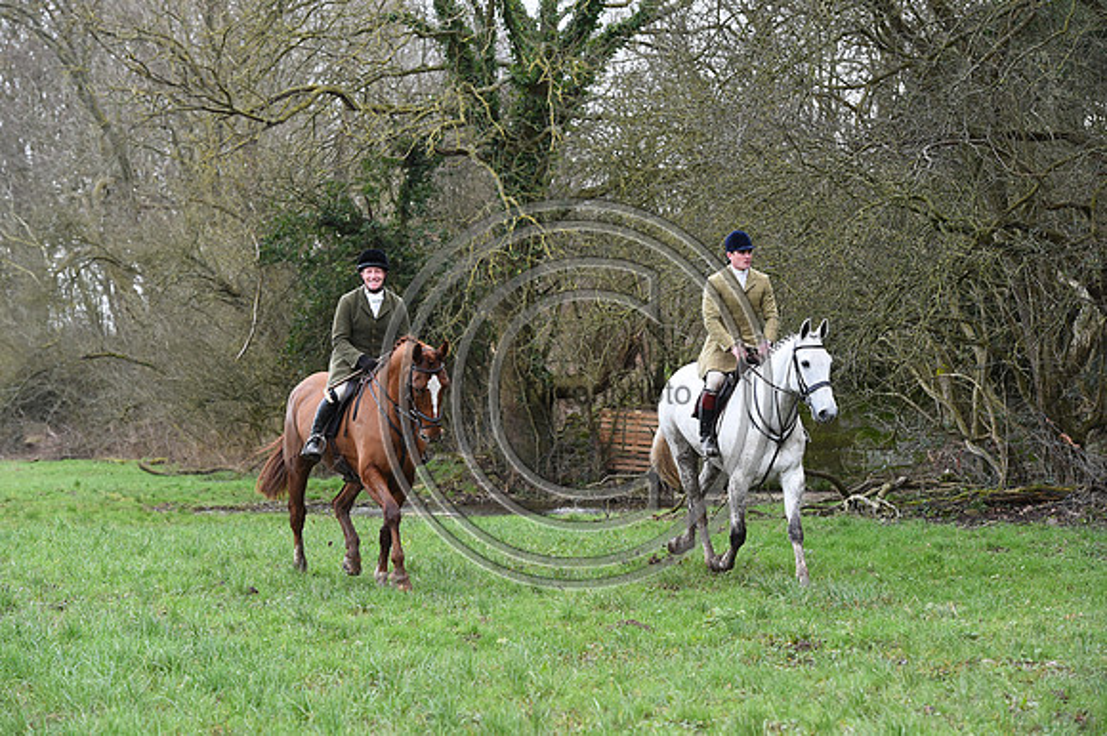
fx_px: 3688
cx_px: 554
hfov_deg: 17.1
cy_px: 368
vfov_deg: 11.4
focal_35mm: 120
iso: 2200
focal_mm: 120
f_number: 5.6
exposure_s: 1/1250
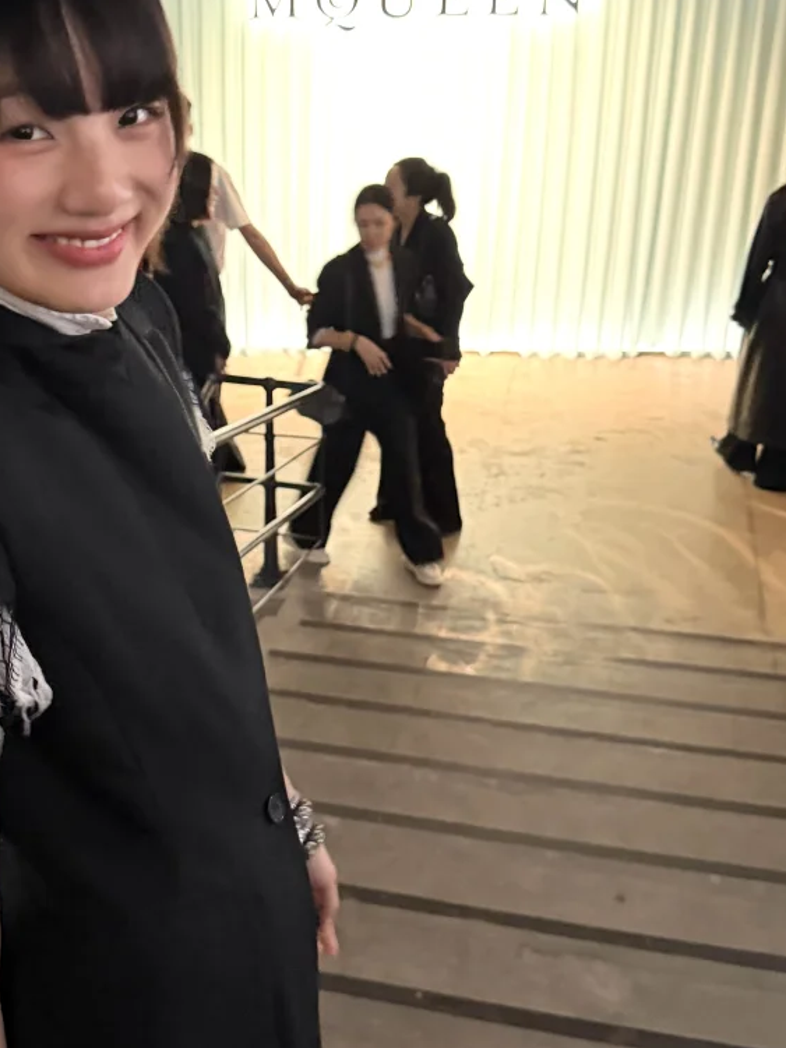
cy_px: 508
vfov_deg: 41.2
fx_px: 1393
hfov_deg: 31.3
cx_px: 265
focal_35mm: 46
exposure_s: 1/30
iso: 1000
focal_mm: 6.76
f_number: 1.78
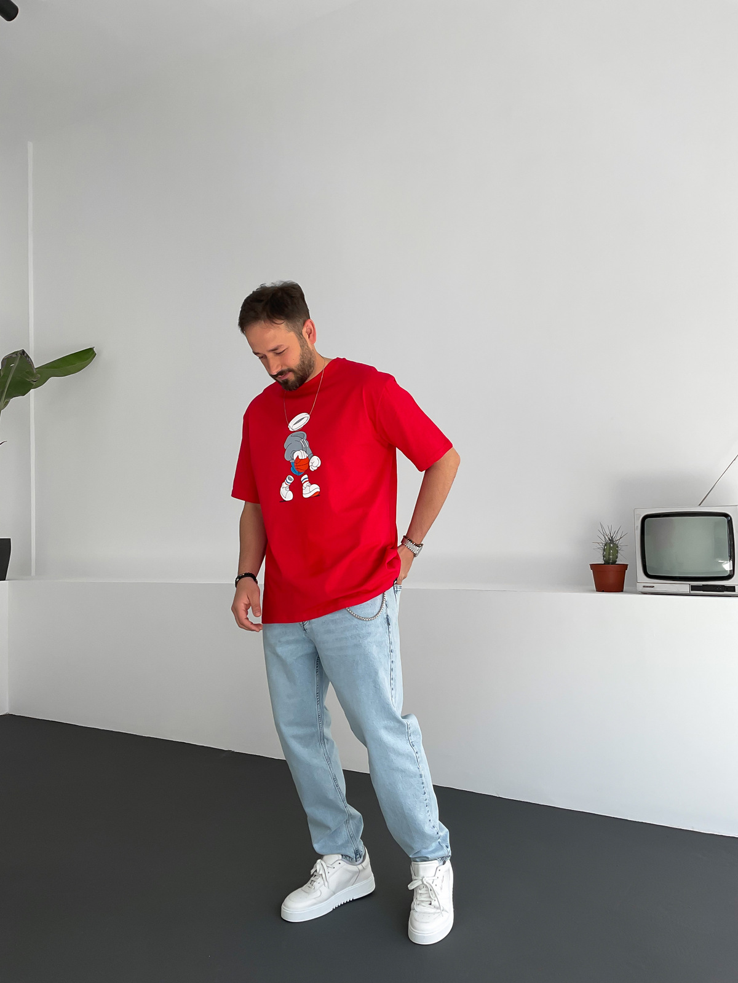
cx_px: 369
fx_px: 824
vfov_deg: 61.7
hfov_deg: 48.2
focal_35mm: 29
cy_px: 492
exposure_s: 1/190
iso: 16
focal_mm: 3
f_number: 1.8
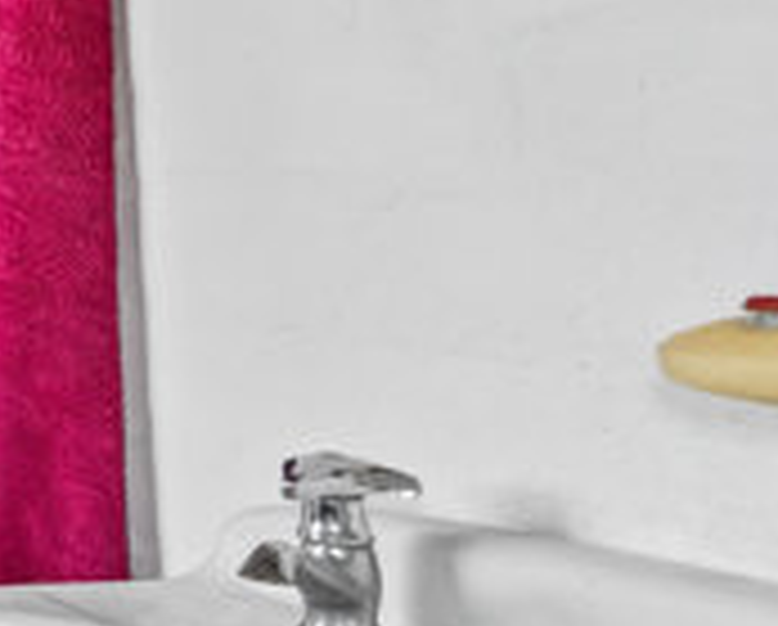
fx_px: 1499
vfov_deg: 23.5
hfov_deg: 16.4
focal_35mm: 65
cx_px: -980
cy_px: 223
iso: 200
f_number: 8
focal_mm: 10
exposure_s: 1/15
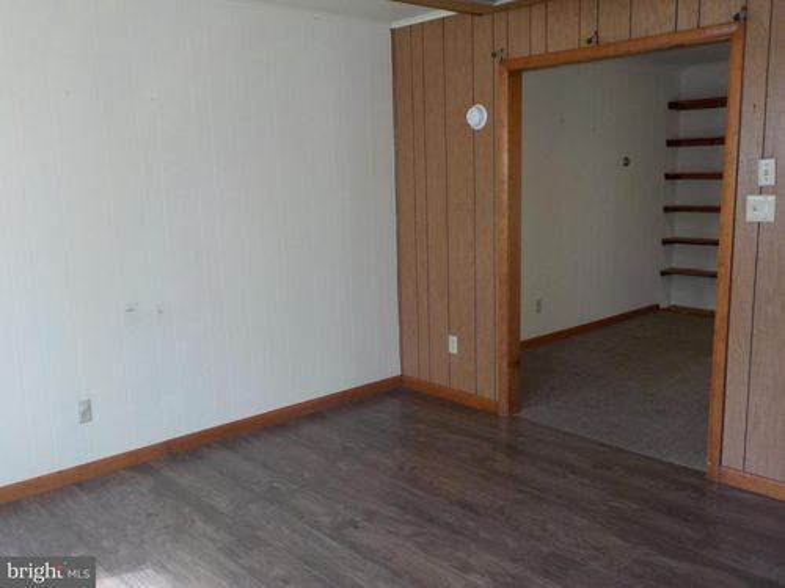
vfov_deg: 46.8
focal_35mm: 30
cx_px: 392
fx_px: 680
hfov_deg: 60.0
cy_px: 294
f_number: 3.3
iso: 125
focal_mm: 4.1
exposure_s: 1/30
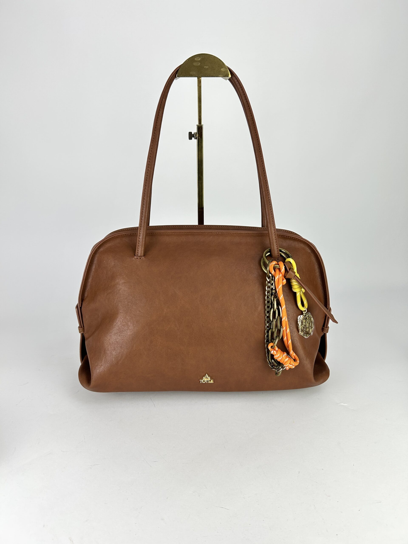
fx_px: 409
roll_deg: -0.6
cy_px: 272
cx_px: 204
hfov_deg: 53.1
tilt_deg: -15.8
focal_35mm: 26
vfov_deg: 67.3
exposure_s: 1/128
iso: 32
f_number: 1.5
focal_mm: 5.7
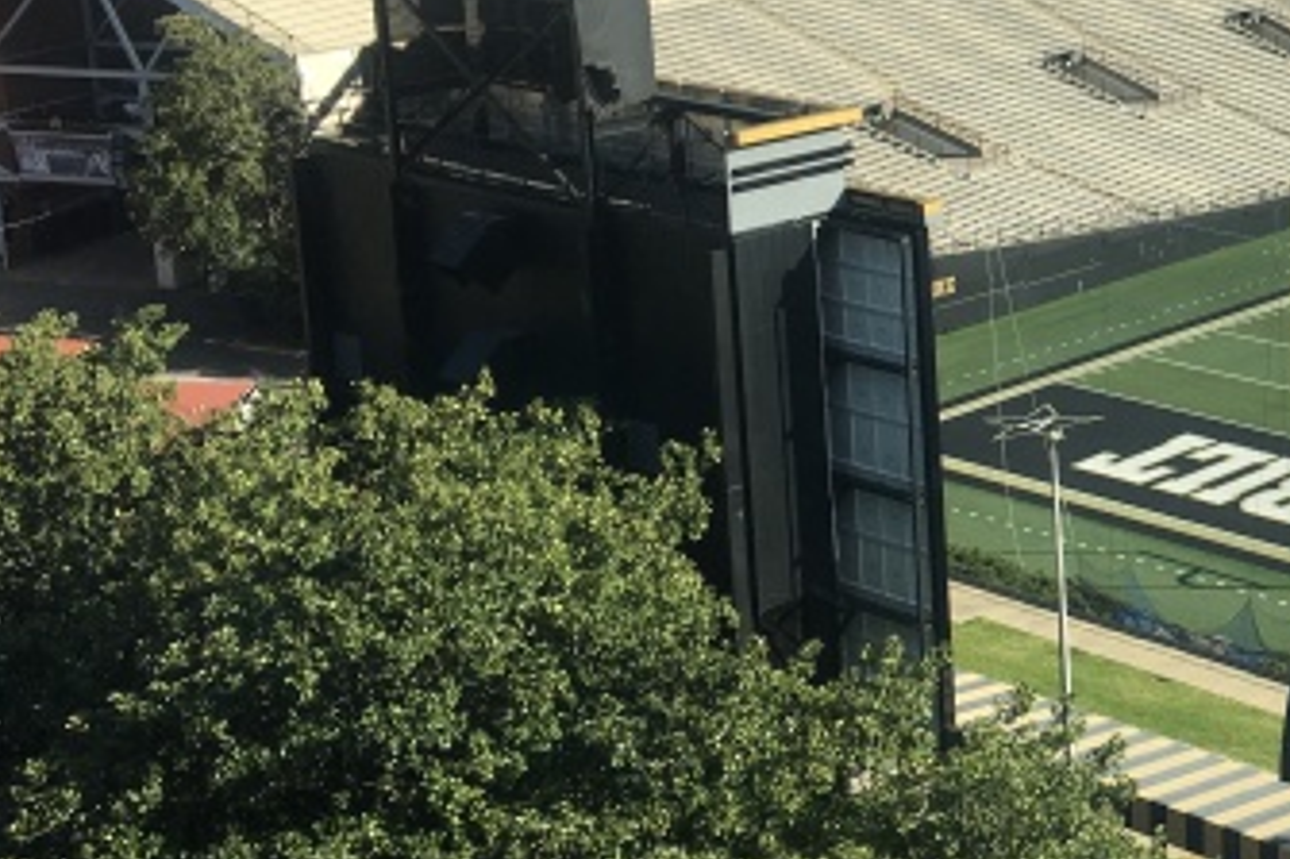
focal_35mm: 72
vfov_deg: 18.7
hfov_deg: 25.4
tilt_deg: -11.5
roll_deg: +0.7
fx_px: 2579
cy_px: 131
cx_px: 1533
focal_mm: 4.15
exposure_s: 1/864
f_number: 2.2
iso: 25
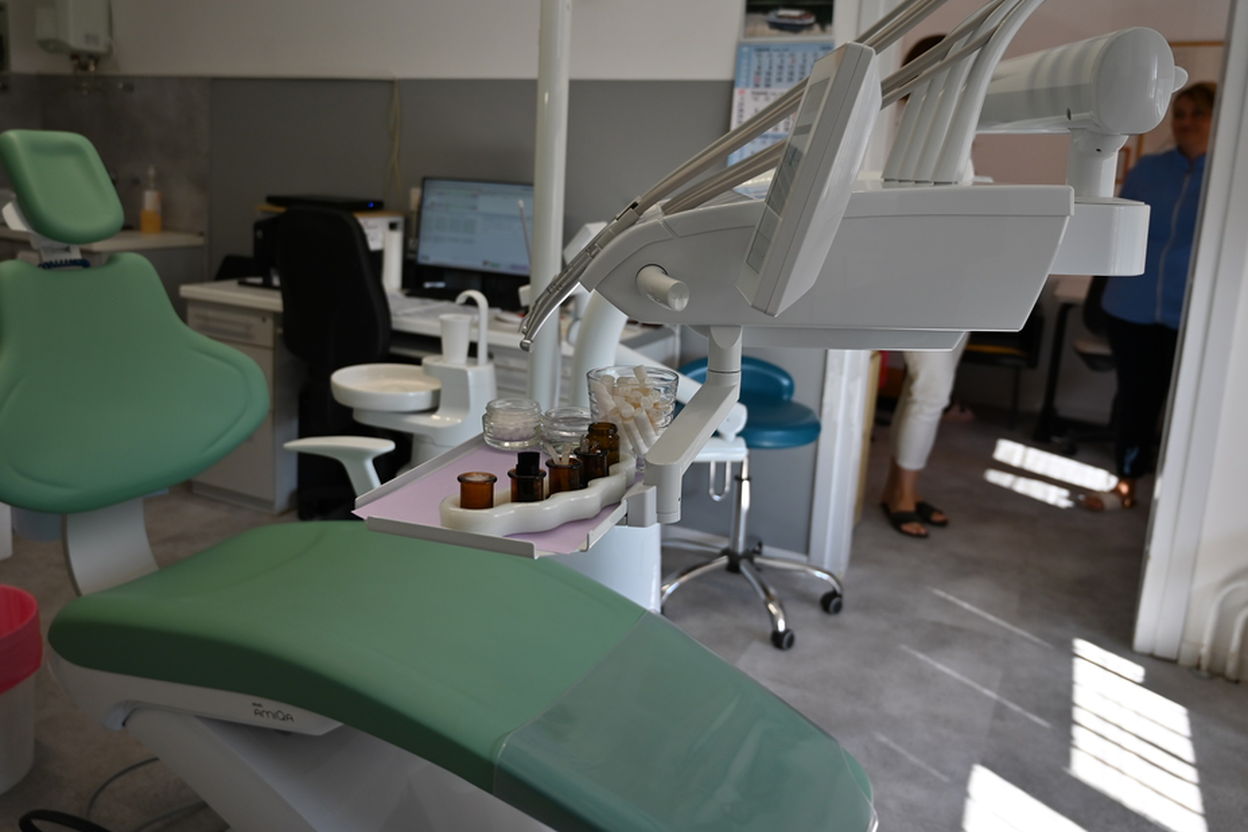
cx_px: 543
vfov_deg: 43.3
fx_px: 1040
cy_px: 325
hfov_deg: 61.7
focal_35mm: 30
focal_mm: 24
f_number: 4
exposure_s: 1/250
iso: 250
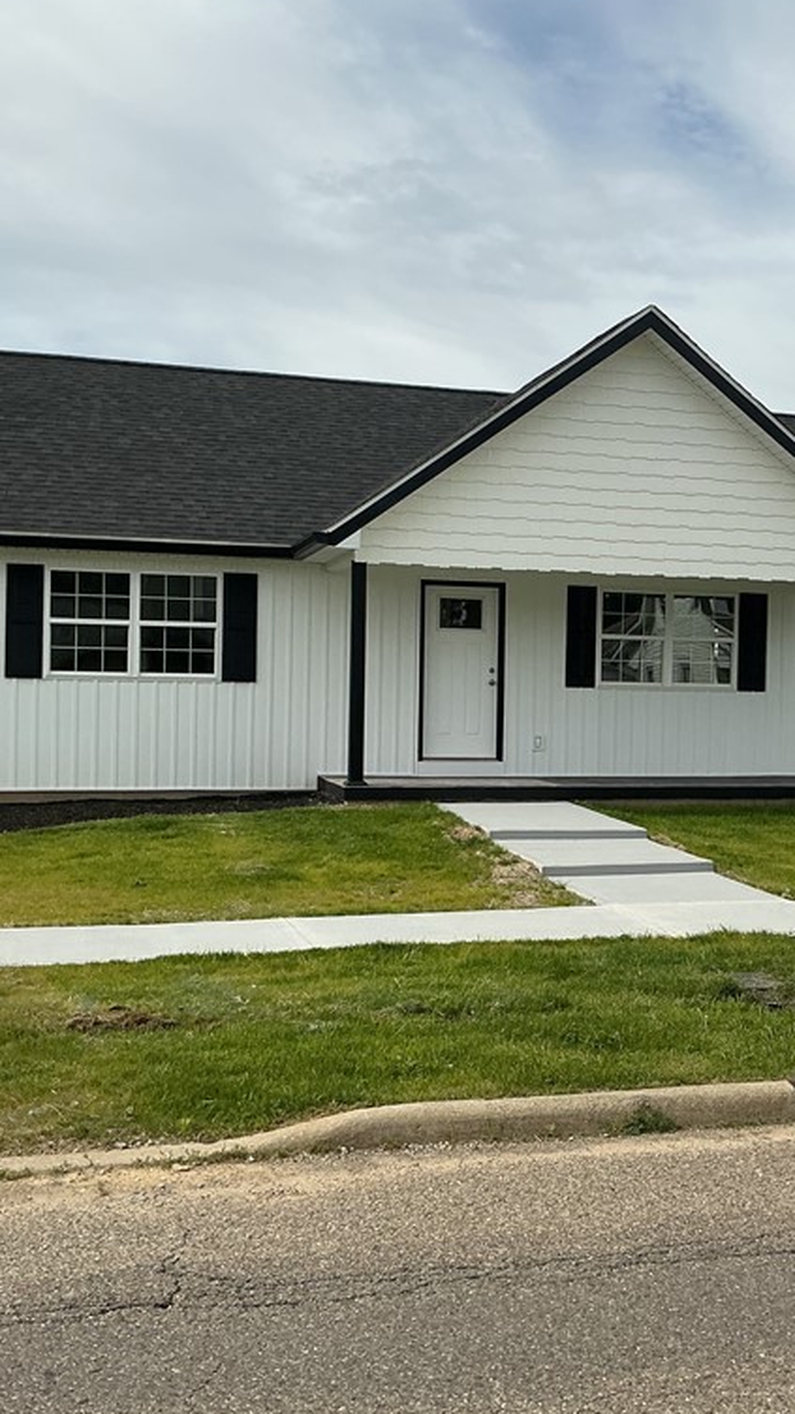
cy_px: 701
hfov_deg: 27.4
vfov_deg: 47.4
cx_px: 586
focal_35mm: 43
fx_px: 1611
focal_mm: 3
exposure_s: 1/2427
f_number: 1.8
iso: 25
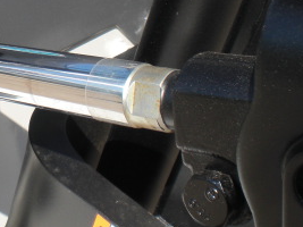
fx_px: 796
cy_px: 77
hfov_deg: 20.8
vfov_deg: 16.2
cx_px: -3
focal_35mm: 91
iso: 64
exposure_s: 1/250
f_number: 5.6
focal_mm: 6.3
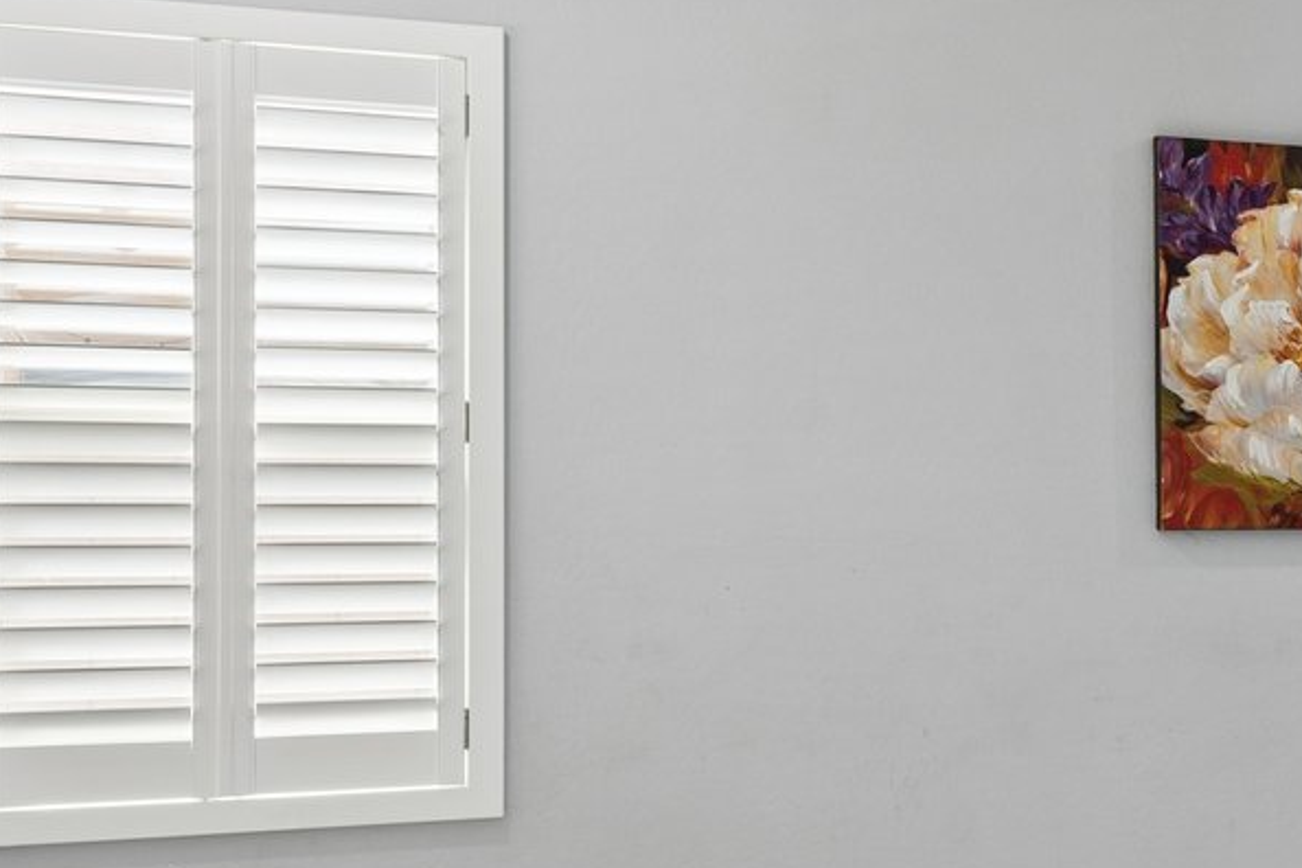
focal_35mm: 71
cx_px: 1712
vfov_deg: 19.3
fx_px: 2558
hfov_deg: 24.7
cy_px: 464
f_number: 8
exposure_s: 1/25
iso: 320
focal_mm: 20.5
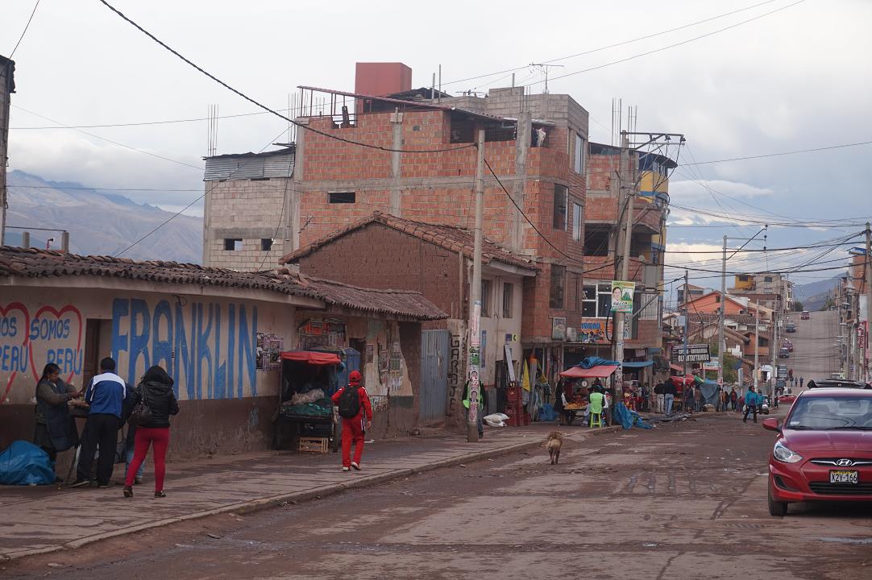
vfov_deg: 18.2
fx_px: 1815
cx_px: 436
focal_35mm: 75
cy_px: 290
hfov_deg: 27.0
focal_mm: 50
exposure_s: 1/100
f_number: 8
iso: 100
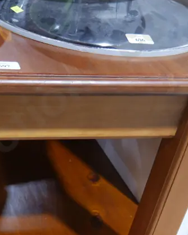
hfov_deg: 21.7
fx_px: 466
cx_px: -14
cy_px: 153
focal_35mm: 67
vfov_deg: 28.2
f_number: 3.5
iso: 500
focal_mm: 14
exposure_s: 1/60
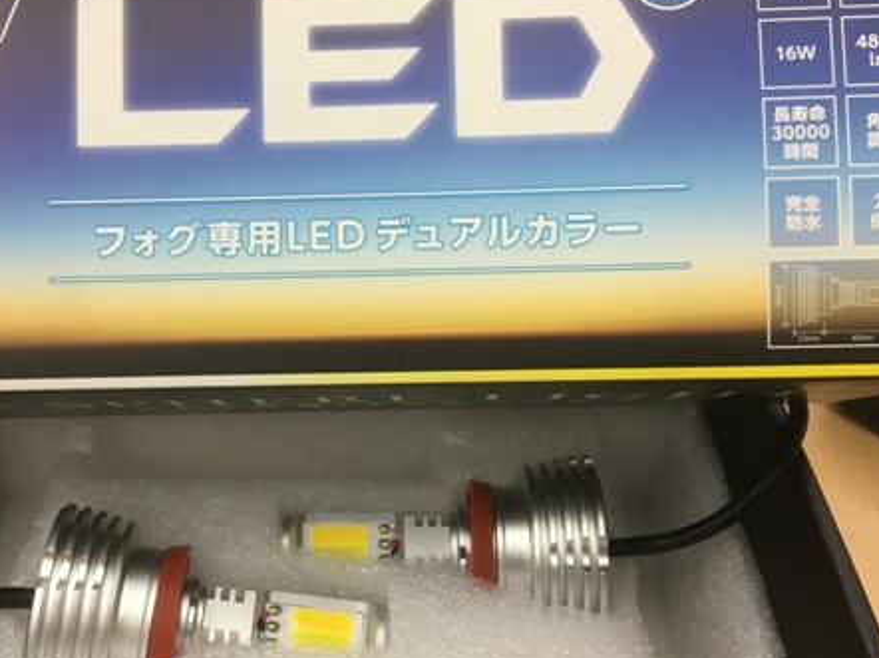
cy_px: 320
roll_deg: -2.8
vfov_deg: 34.3
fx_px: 1066
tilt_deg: -40.8
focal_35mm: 42
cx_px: 362
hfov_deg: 44.6
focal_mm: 4.15
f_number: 2.2
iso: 64
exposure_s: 1/30
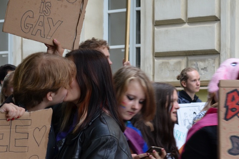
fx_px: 1055
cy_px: 98
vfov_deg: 8.6
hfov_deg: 12.9
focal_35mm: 159
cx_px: 78
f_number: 5.6
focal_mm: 55
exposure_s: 1/60
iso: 400
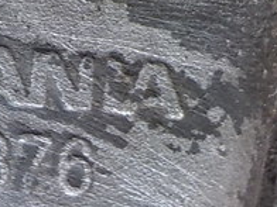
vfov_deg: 15.1
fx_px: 784
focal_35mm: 98
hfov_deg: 19.1
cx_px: -44
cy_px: 139
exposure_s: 1/30
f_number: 3.3
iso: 320
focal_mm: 4.1
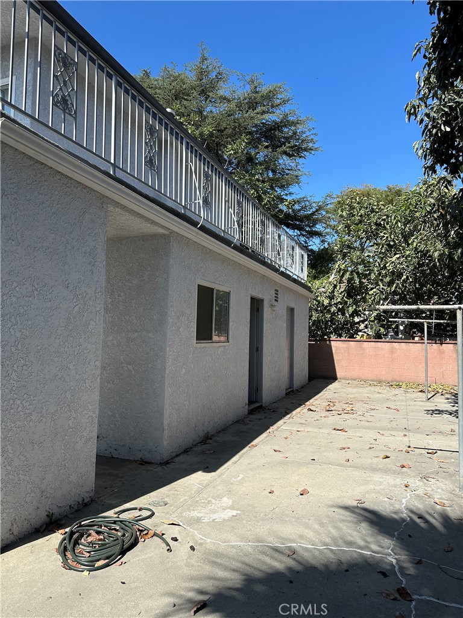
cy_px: 309
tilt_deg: +7.8
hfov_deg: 56.8
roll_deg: -2.3
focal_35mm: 24
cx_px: 232
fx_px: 428
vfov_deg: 71.6
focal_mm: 6.86
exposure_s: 1/2967
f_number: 1.78
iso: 80
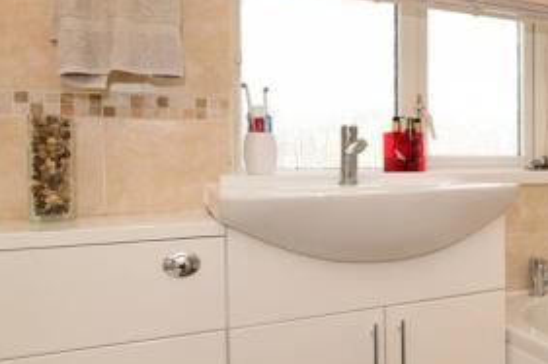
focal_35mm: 35
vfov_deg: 37.8
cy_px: 161
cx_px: 513
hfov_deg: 47.7
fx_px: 532
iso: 400
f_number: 7.1
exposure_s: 1/200
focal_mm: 10
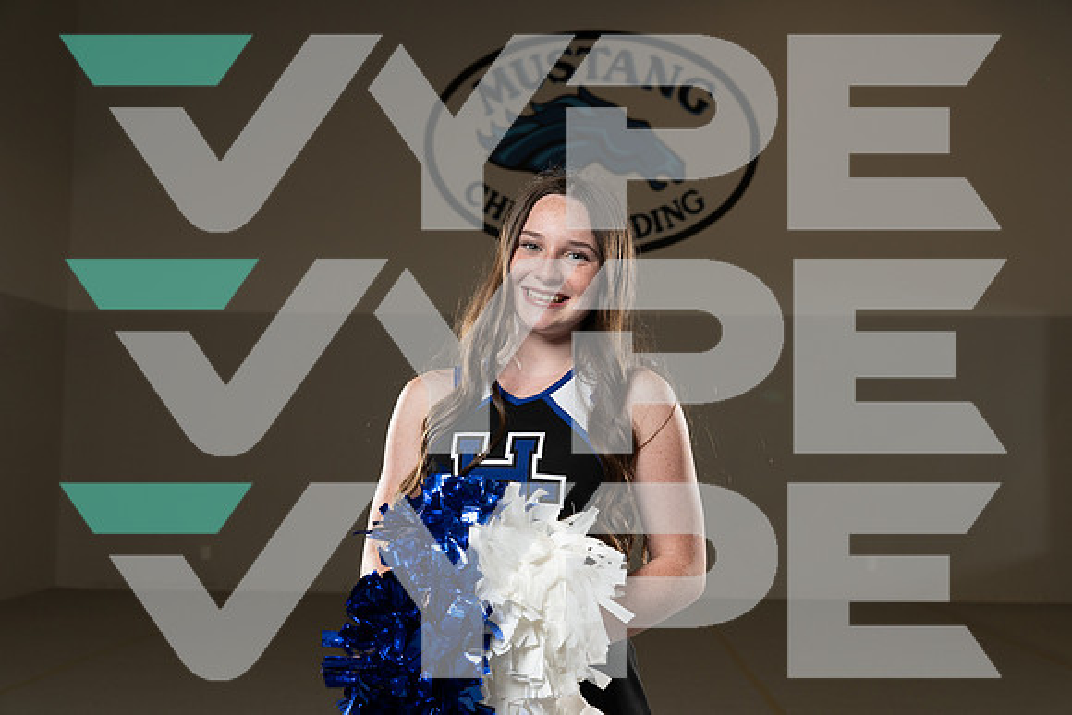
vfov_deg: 31.9
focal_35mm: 42
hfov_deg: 46.4
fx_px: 1251
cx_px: 536
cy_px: 358
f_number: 5.6
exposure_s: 1/250
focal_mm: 42
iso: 500
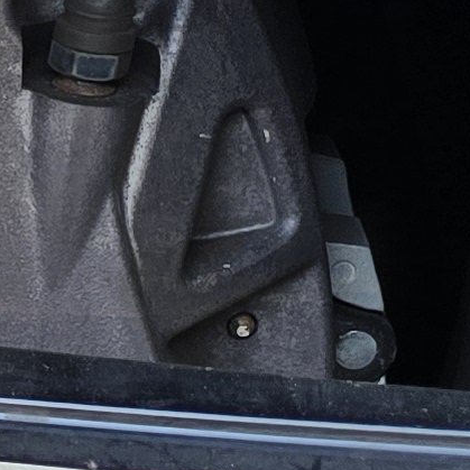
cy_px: 478
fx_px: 2980
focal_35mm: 194
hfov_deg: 8.0
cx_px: -846
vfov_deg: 9.0
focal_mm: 6.3
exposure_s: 1/180
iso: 50
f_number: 1.7
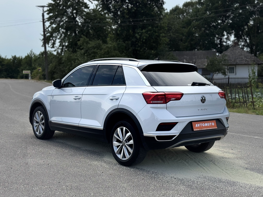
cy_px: 98
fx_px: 365
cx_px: 132
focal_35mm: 48
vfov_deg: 30.3
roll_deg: +0.4
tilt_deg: -4.2
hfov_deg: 39.7
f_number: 1.78
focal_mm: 6.76
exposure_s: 1/4975
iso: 64
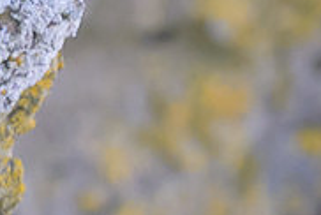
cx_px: -142
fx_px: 38350
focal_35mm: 4294
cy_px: 40
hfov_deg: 0.5
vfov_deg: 0.3
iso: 1000
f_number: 5.6
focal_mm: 400
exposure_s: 1/500
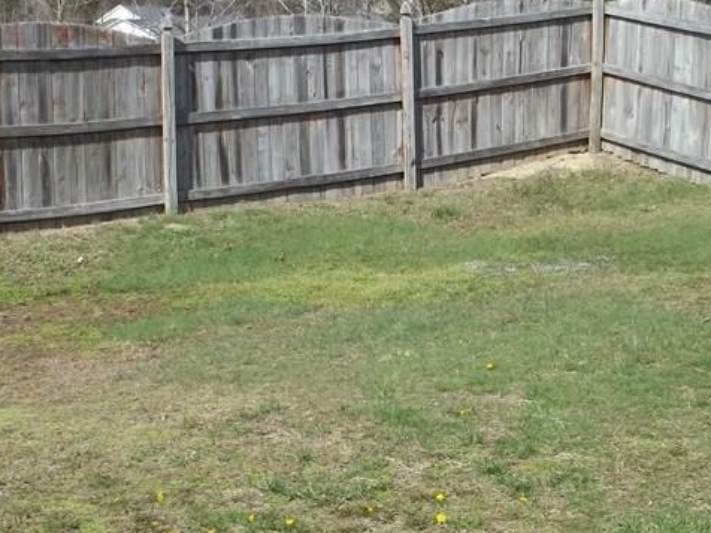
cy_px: 288
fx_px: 1458
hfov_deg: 27.4
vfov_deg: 20.7
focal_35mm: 71
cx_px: 375
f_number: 8
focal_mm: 5.9
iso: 64
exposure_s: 1/160
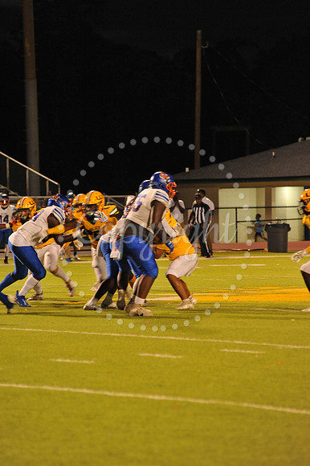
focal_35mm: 200
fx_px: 2586
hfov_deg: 6.9
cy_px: 233
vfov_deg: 10.3
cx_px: 155
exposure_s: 1/160
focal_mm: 200
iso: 3200
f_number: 4.5
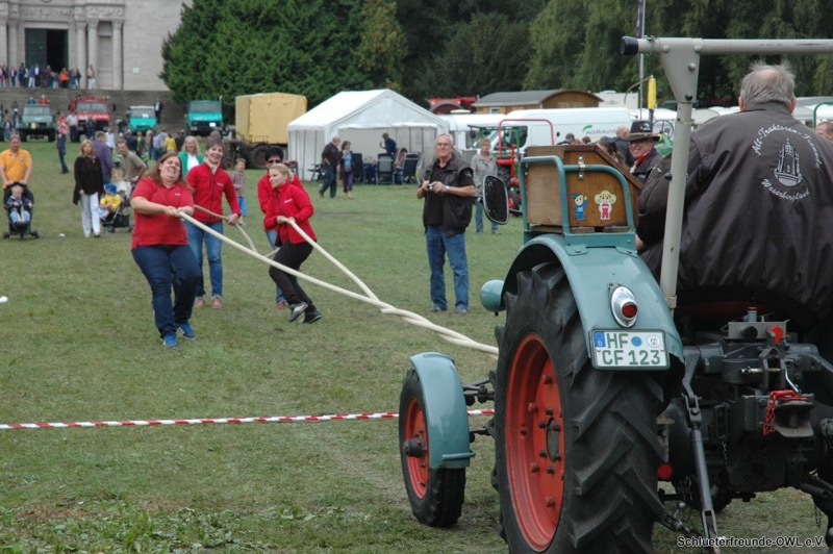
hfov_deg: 19.5
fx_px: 2428
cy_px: 277
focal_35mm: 105
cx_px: 416
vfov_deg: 13.0
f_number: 8
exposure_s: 1/250
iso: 400
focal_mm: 70
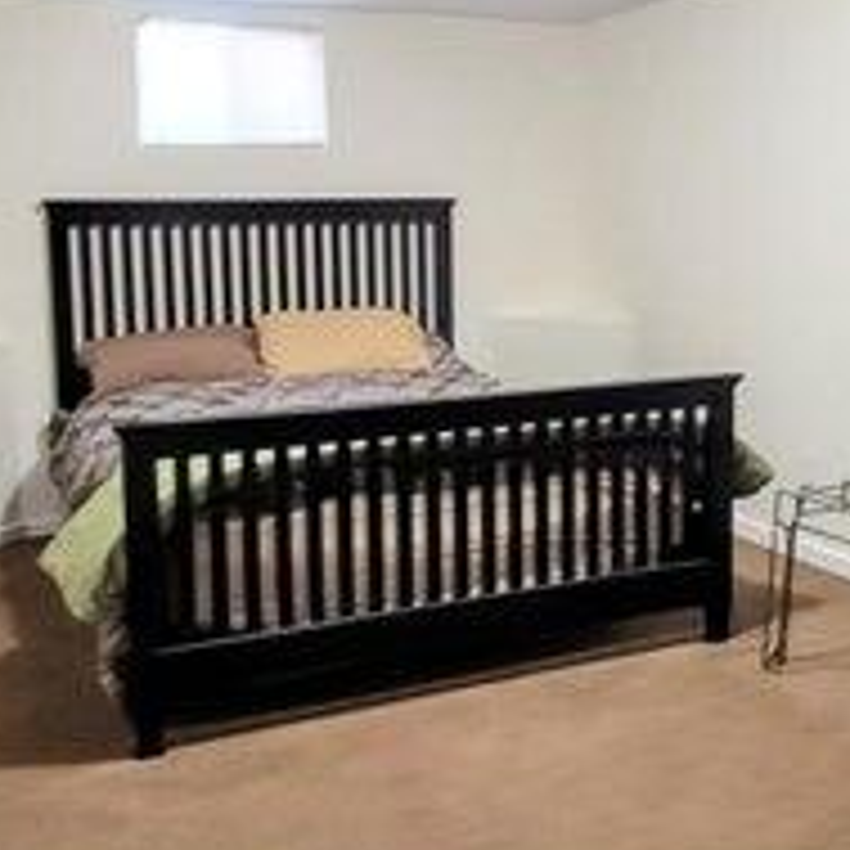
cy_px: 337
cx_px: 540
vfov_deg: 42.6
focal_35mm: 39
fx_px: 1083
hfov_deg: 42.5
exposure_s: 1/30
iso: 500
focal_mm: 2.2
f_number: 2.2
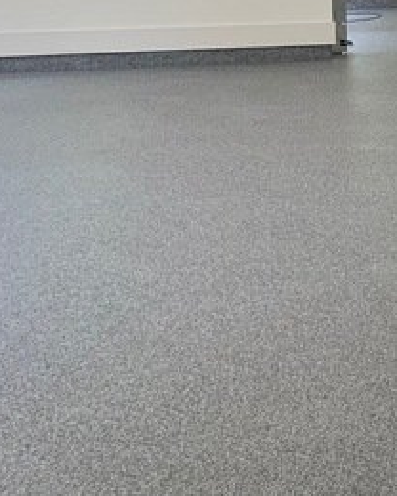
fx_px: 1146
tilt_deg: -19.4
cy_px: 292
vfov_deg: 24.4
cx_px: 416
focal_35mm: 78
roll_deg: +0.4
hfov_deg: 19.0
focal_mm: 4.25
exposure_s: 1/121
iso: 80
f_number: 1.8
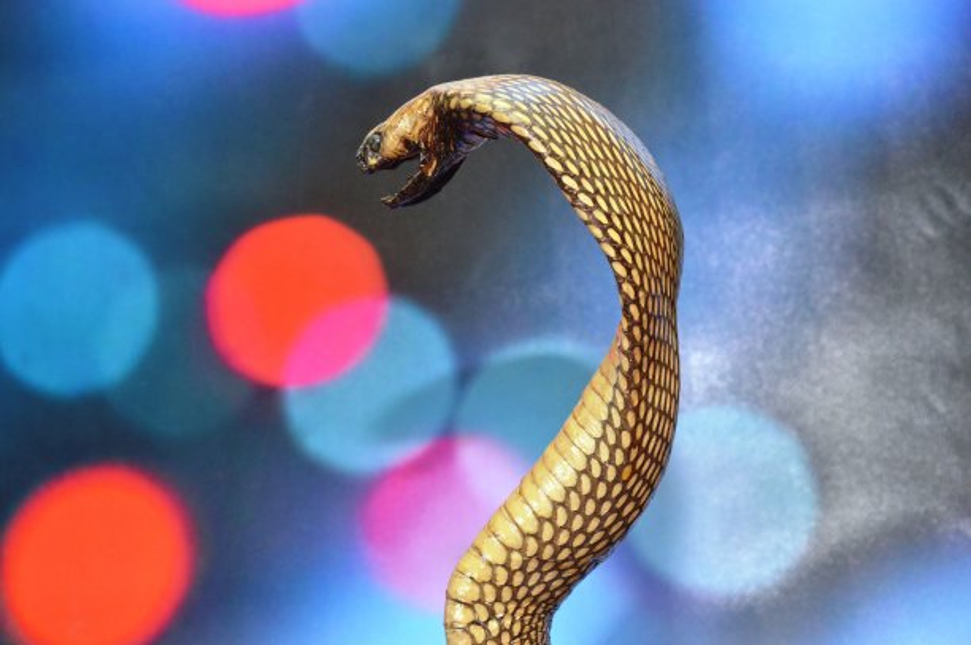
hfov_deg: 29.9
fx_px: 1819
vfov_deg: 20.1
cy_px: 322
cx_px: 486
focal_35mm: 68
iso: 800
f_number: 8
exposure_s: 1/60
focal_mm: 45
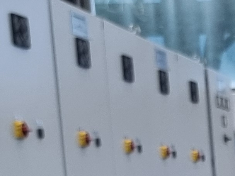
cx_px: 495
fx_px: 1073
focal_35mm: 158
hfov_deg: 11.1
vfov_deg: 8.6
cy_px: 421
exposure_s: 1/100
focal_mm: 6.7
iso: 200
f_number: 1.8
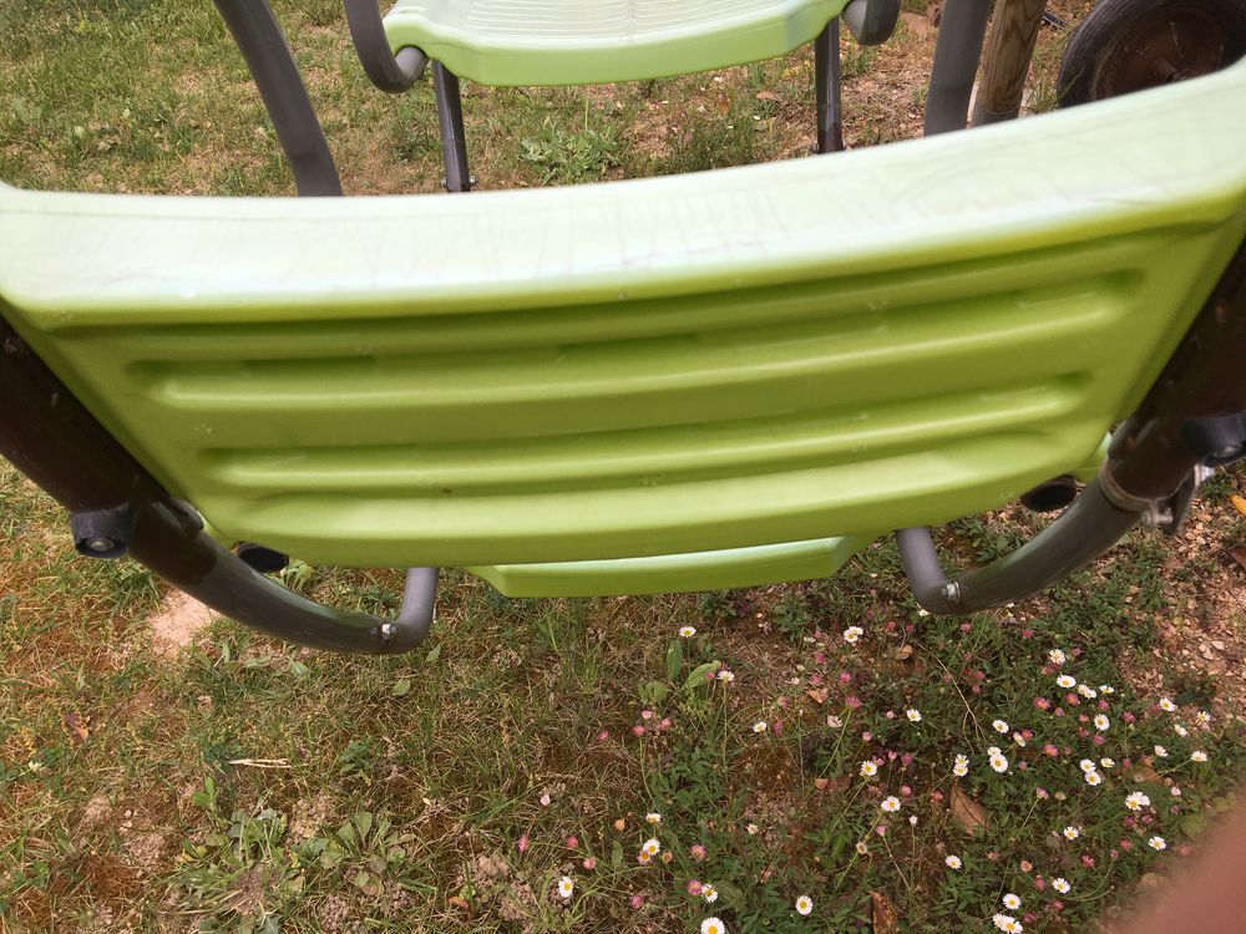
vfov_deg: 48.2
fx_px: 1044
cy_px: 467
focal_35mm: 29
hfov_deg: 61.7
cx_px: 623
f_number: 2.2
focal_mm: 4.15
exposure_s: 1/574
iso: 25
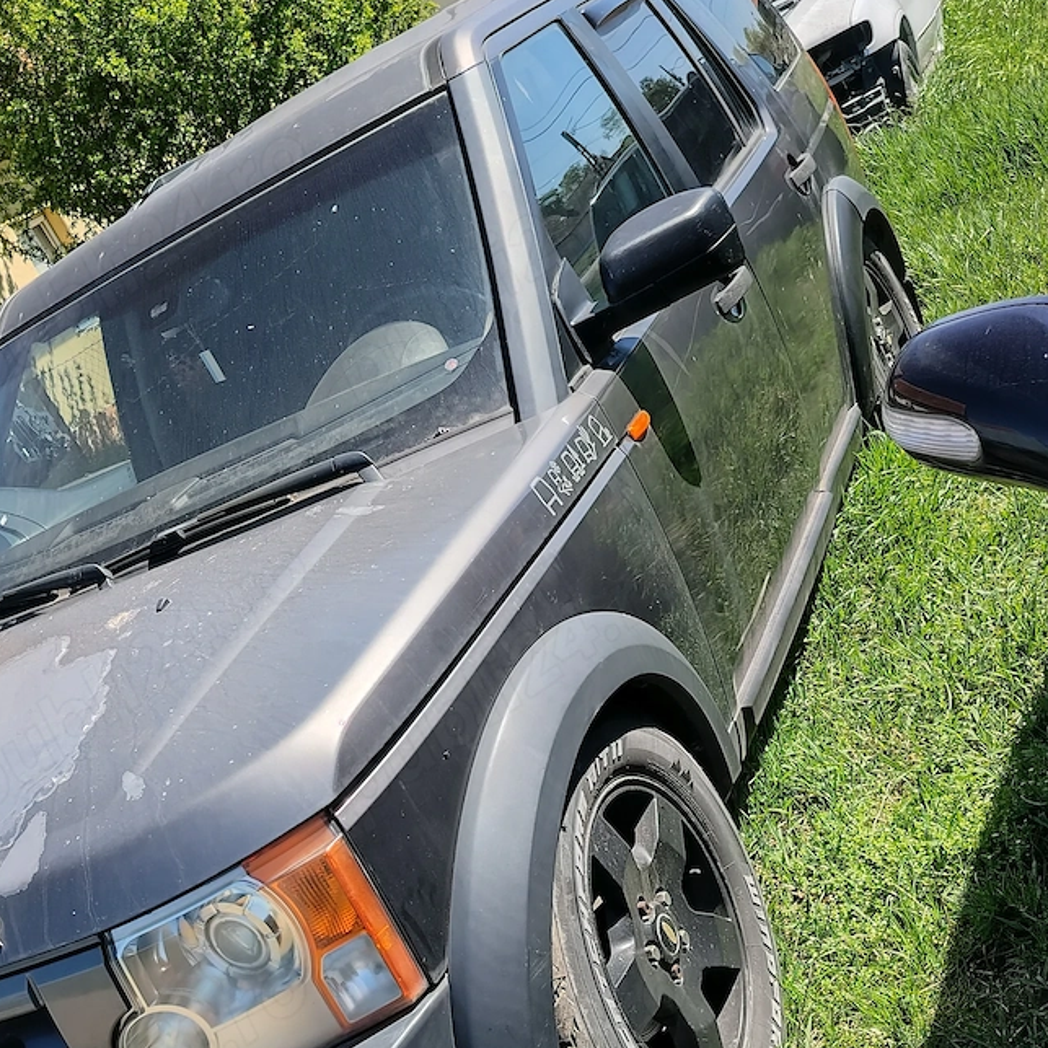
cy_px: 771
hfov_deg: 37.8
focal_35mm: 44
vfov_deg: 37.5
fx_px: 1507
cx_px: 321
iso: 50
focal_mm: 5.25
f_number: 1.75
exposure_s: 1/14461
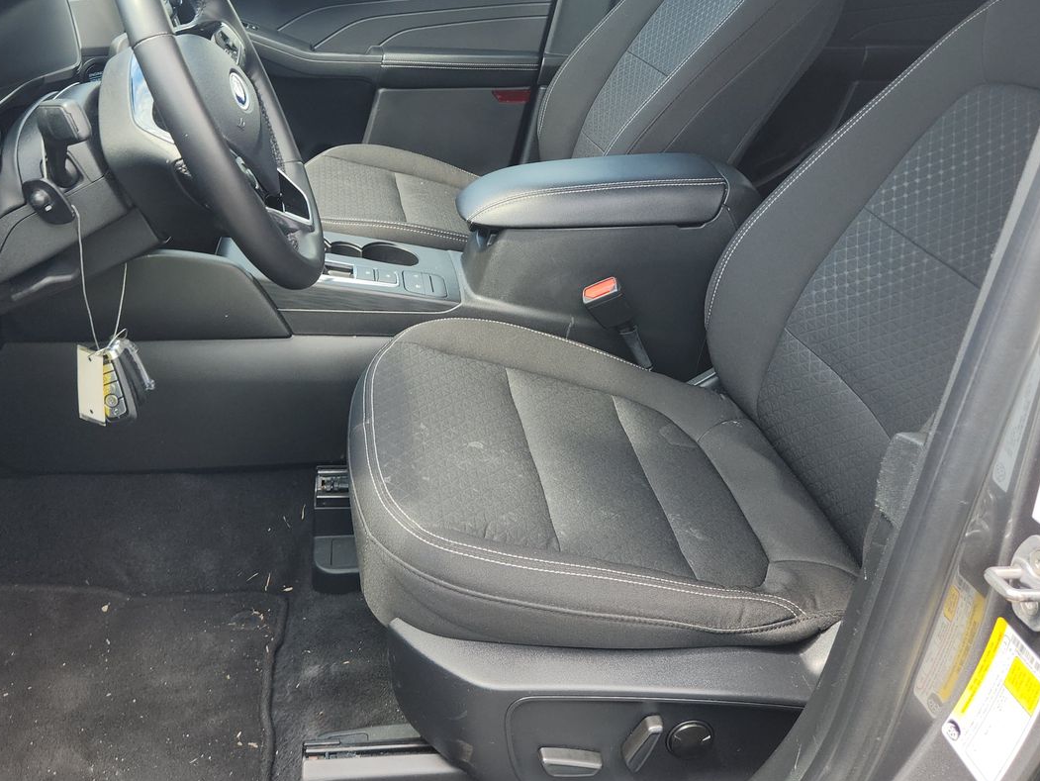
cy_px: 213
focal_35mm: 35
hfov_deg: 52.6
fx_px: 1052
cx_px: 483
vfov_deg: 39.8
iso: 50
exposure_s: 1/128
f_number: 1.8
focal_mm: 5.4
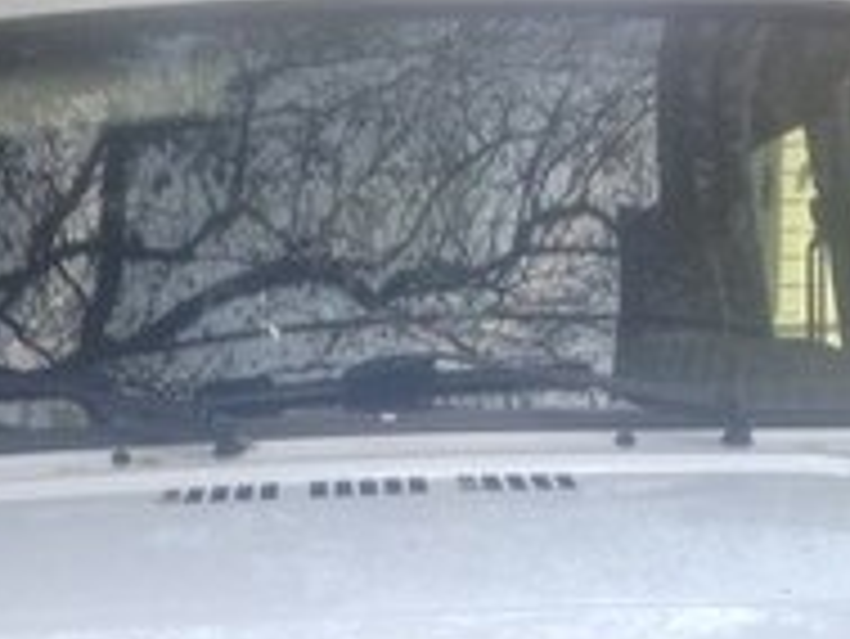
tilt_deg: -12.8
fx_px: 2826
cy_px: 1019
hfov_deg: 17.1
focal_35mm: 115
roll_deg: +0.3
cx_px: 369
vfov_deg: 12.2
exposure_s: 1/268
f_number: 2.4
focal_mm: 4.12
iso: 50
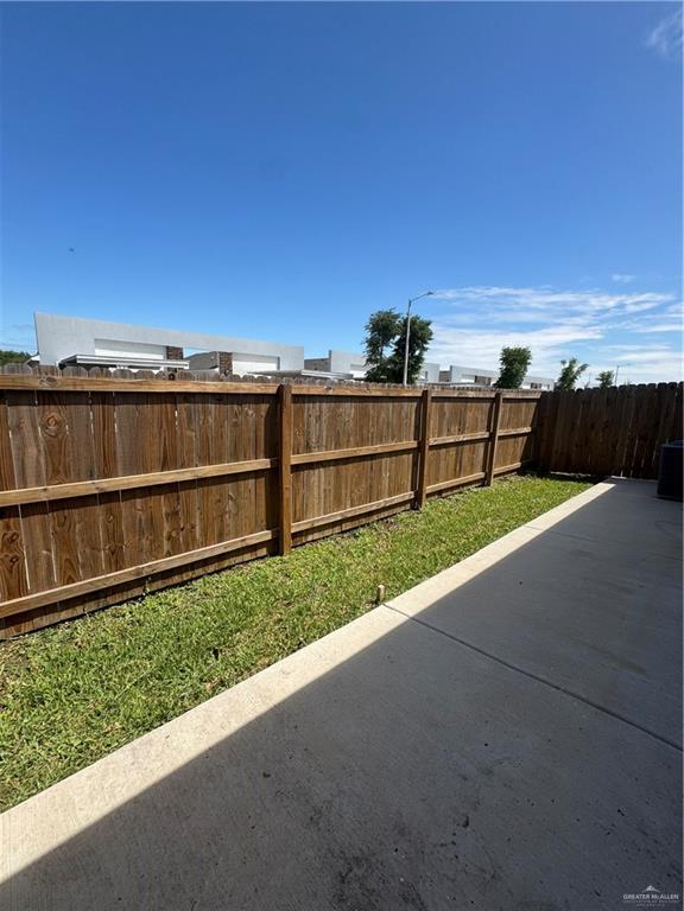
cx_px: 342
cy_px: 456
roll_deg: -1.1
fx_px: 369
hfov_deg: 85.7
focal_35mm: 14
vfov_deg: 102.1
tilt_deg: -10.7
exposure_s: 1/1832
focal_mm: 2.22
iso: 50
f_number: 2.2
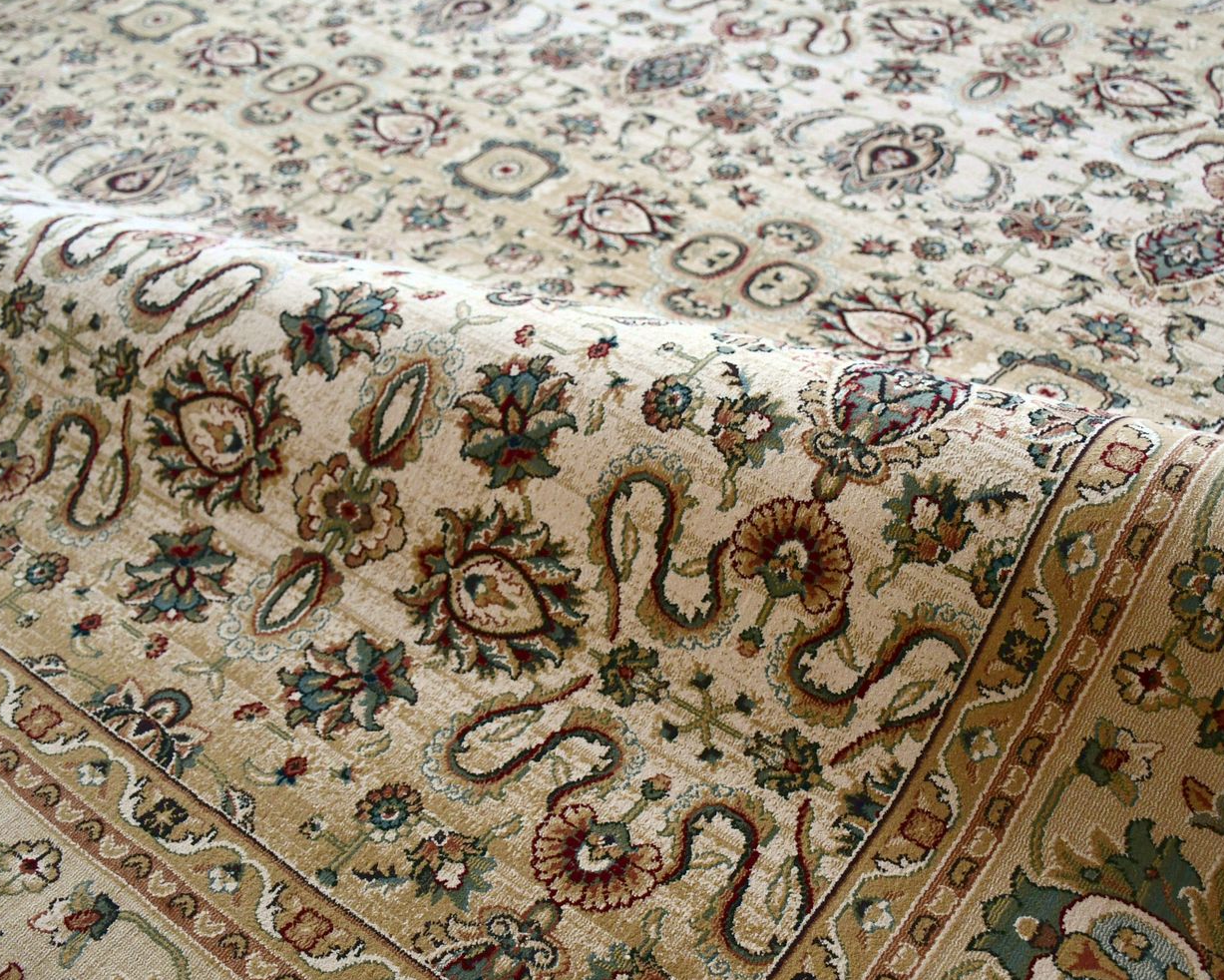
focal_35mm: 39
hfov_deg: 46.8
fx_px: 1413
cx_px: 636
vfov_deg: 38.2
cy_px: 491
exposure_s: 1/125
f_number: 3.8
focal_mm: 23
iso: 1100
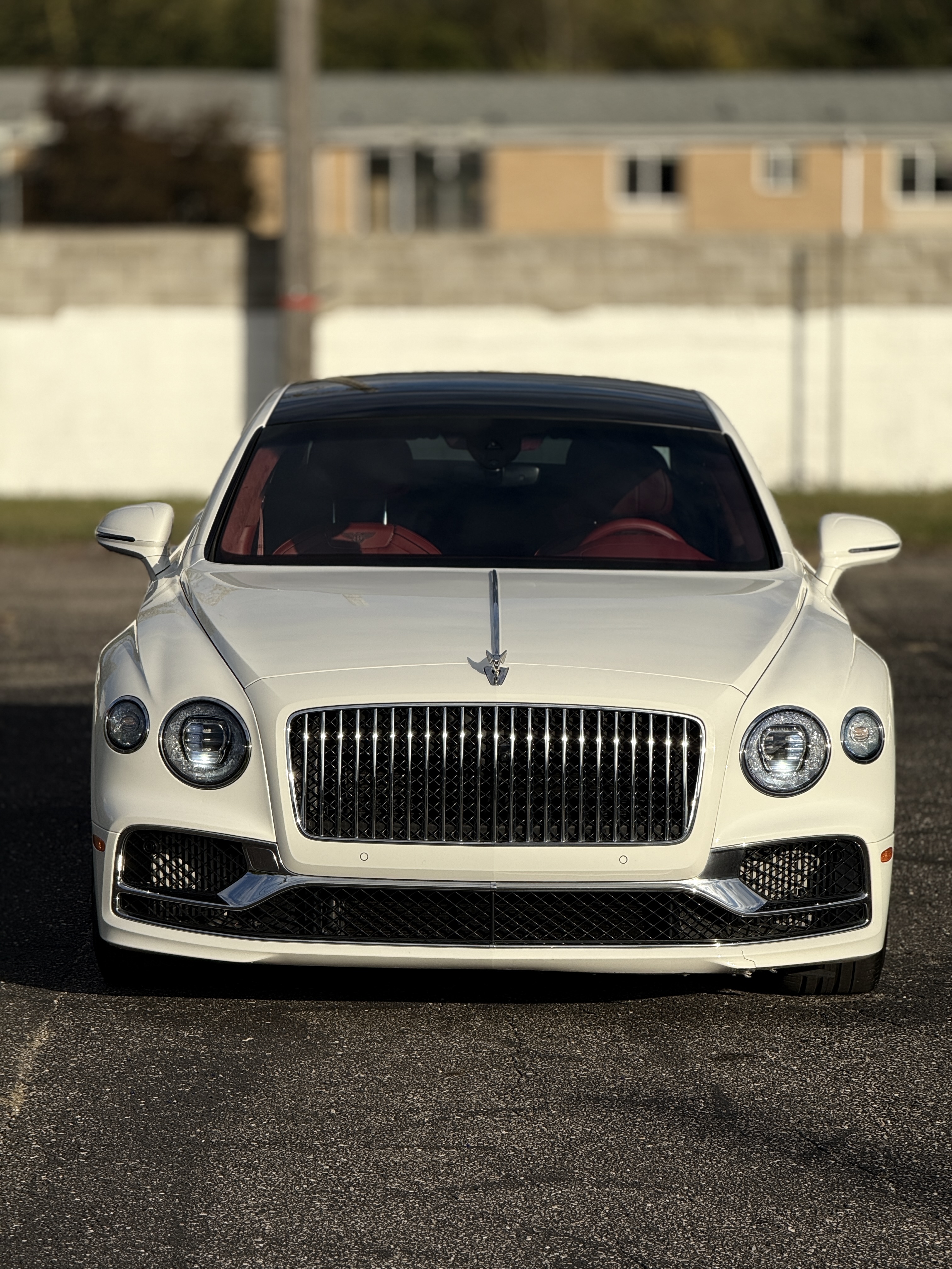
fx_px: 4400
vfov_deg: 16.4
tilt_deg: -5.2
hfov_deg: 12.3
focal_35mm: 120
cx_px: 476
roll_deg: -0.3
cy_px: 634
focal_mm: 15.66
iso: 50
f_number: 2.8
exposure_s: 1/2439
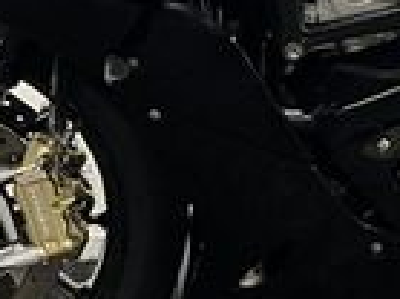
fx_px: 1385
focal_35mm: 120
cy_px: 12
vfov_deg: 12.2
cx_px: 446
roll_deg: -2.8
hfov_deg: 15.9
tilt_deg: -8.3
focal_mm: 5.1
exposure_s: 1/50
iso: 200
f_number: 1.6
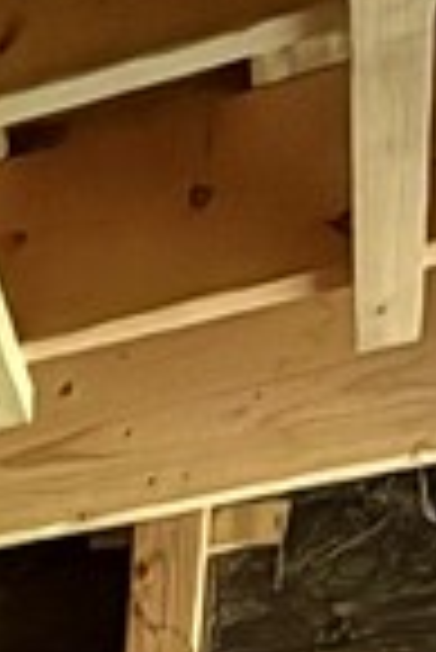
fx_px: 1867
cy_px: 1803
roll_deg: -0.1
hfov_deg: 11.7
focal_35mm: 103
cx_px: -476
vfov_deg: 12.3
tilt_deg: -11.4
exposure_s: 1/15
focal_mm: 2.22
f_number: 2.2
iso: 640
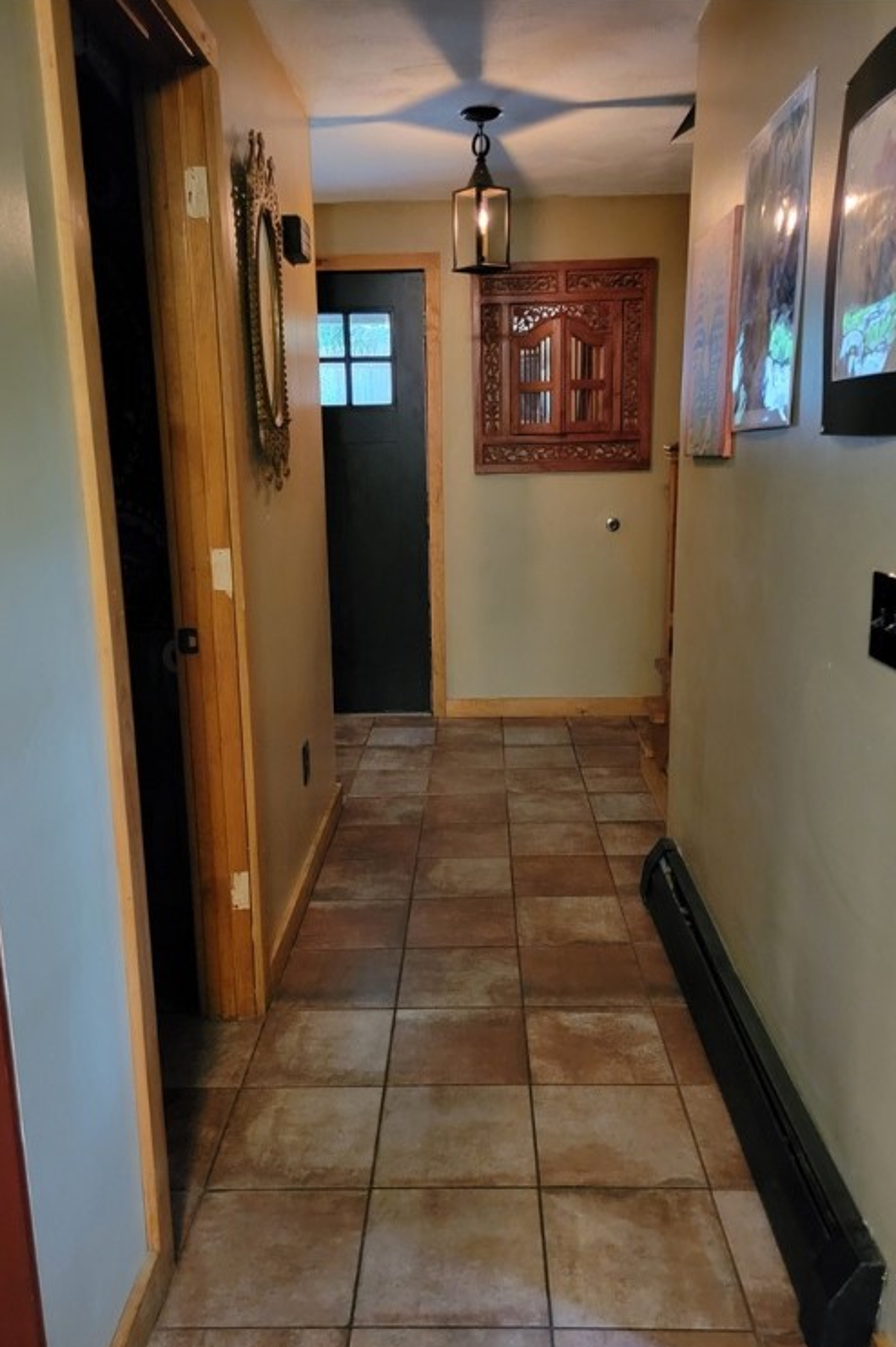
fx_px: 1046
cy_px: 692
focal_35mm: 28
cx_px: 432
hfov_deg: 46.4
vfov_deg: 65.5
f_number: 1.8
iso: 1000
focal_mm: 5.4
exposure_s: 1/24
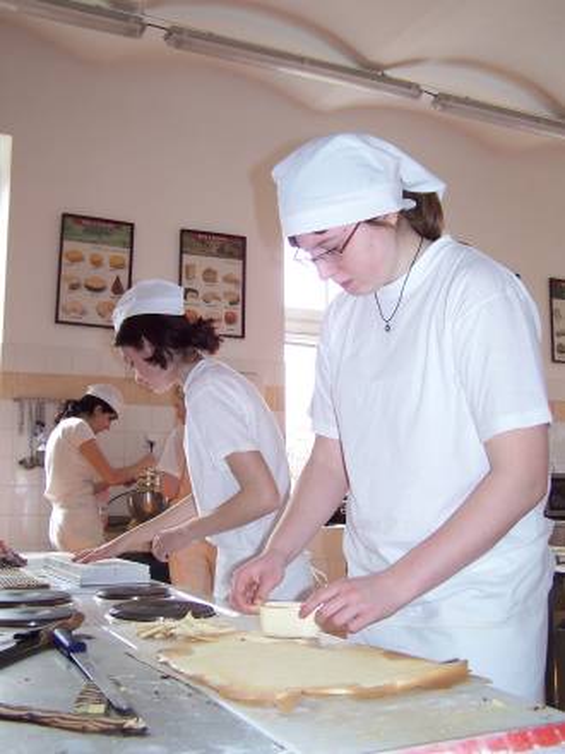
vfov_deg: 49.0
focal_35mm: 38
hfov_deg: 37.7
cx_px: 282
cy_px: 377
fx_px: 827
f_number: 2.8
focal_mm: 6.3
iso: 80
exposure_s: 1/60
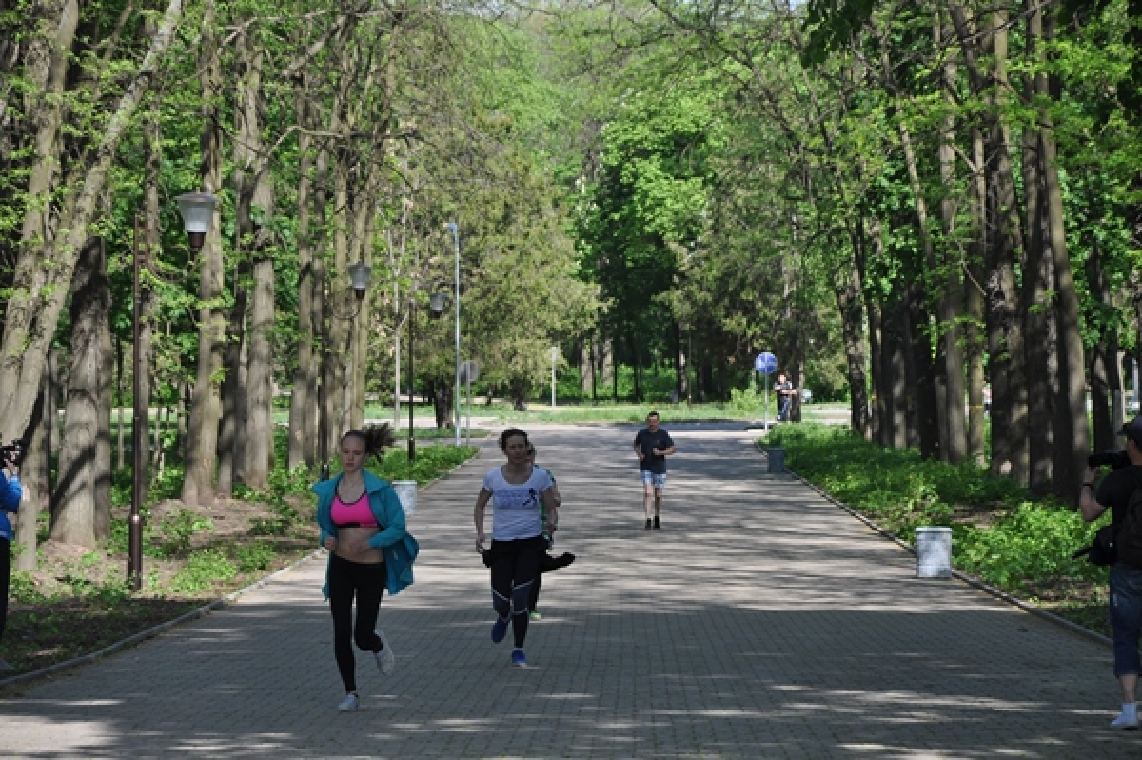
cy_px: 380
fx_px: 4992
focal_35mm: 158
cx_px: 571
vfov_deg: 8.7
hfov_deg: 13.1
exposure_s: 1/250
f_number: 8
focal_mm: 105
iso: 200
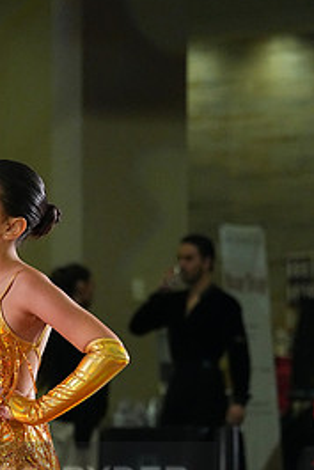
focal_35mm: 438
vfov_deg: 4.7
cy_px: 502
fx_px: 5723
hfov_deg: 3.1
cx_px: -27
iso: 8000
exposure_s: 1/400
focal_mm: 200
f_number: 6.3
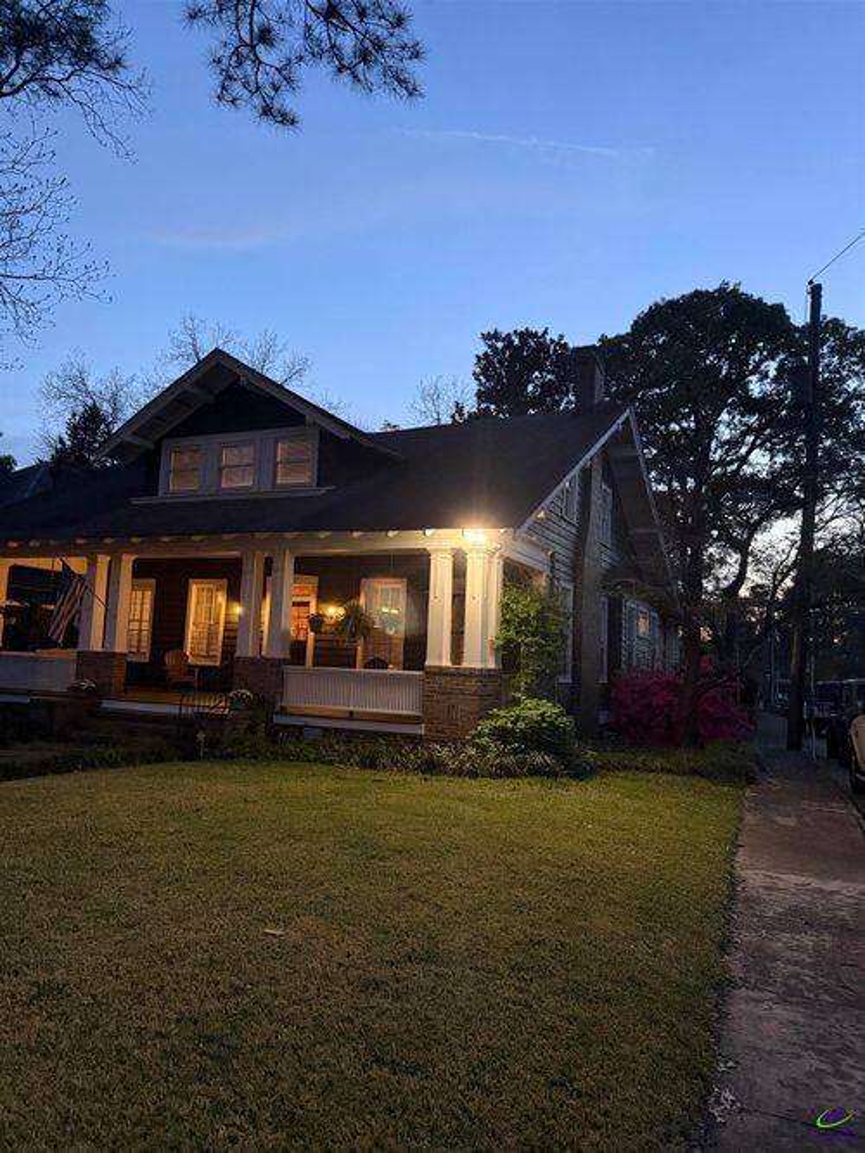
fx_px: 800
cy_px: 576
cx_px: 432
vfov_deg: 71.6
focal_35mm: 24
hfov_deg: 56.8
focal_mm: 6.76
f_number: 1.78
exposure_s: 1/40
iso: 800
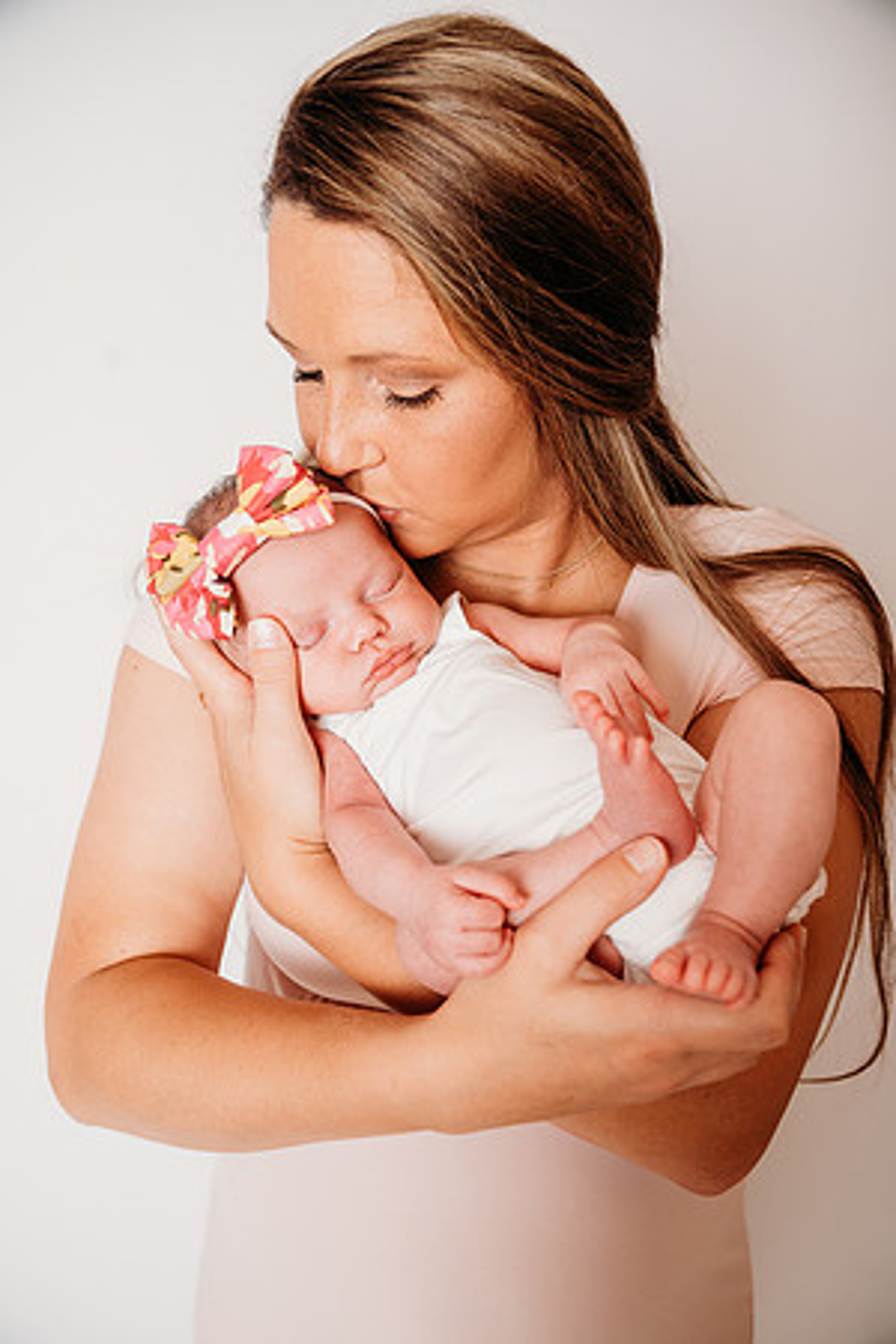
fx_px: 1157
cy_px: 672
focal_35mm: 31
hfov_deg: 42.3
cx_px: 448
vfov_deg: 60.3
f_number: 4.5
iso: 125
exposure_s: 1/200
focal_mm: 31
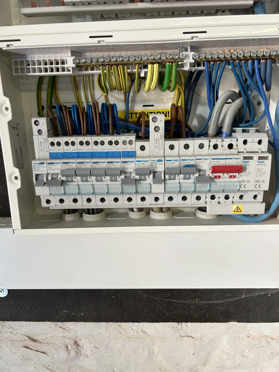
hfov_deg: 53.1
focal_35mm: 26
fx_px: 279
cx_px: 140
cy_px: 186
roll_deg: +2.1
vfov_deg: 67.3
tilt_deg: -14.7
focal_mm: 5.7
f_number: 1.5
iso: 64
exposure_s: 1/100
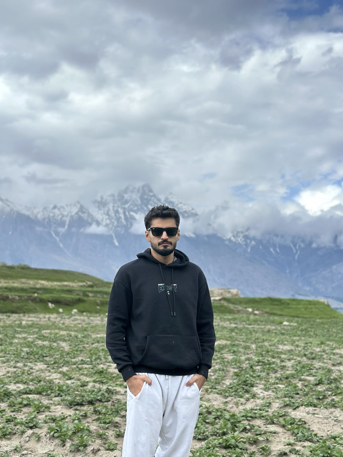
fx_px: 634
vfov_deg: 39.7
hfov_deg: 30.3
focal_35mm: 48
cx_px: 172
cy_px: 228
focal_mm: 6.86
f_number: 1.78
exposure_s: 1/1848
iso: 80
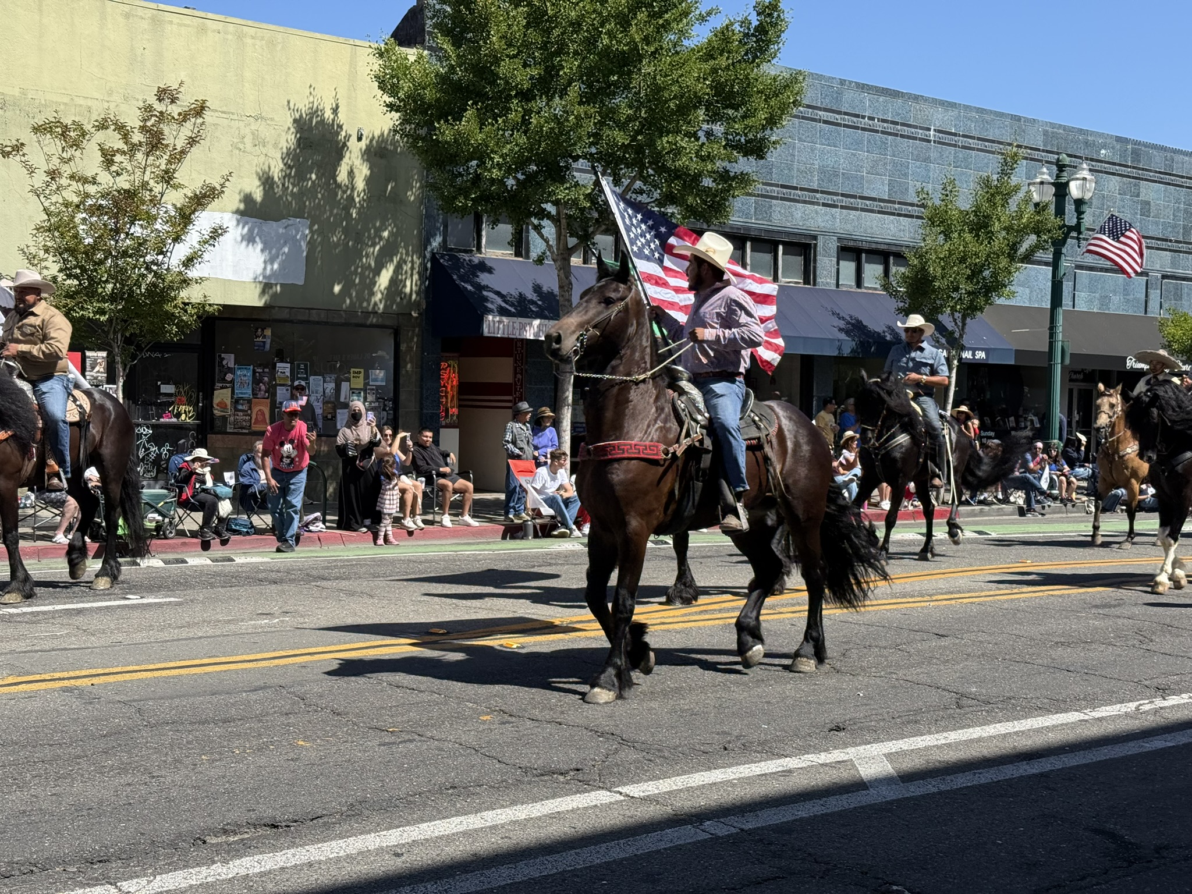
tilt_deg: -1.9
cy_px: 447
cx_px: 596
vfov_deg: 30.3
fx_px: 1653
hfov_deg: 39.7
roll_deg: -1.3
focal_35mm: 48
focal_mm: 6.76
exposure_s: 1/3534
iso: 80
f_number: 1.78
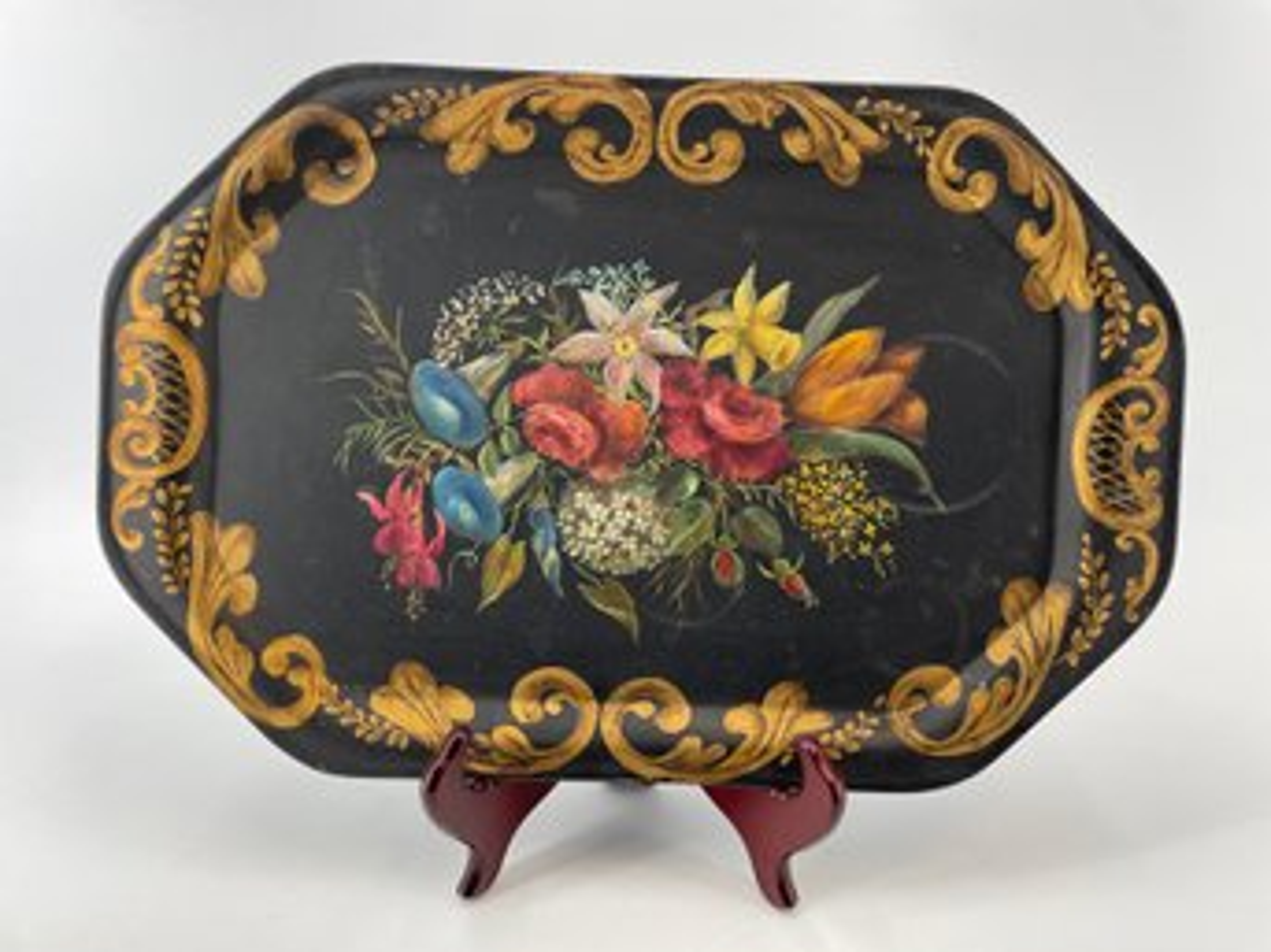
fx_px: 954
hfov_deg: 67.3
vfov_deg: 53.0
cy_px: 476
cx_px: 636
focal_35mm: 26
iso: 40
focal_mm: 4.2
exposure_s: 1/120
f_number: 1.6
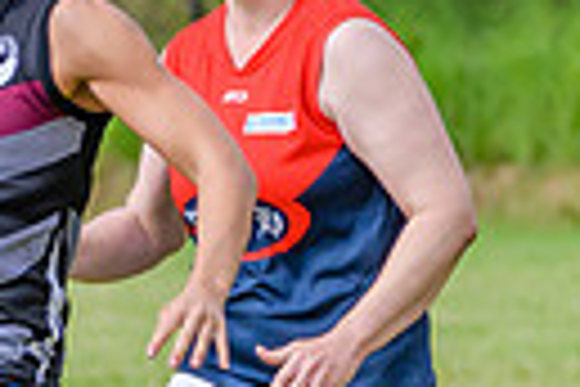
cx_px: -52
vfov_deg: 0.7
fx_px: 33476
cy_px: 332
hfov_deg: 1.0
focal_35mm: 2078
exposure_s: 1/2000
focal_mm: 280
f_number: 6.3
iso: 800
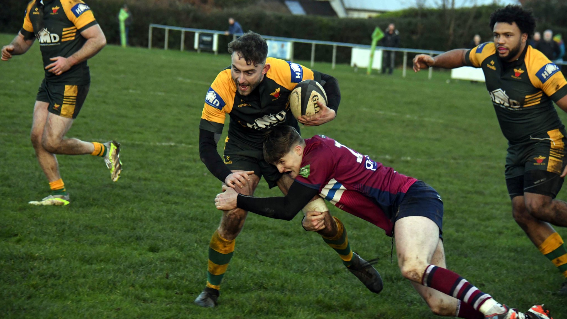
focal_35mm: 177
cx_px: 283
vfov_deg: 6.9
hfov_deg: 12.2
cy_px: 129
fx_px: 2661
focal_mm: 112
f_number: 5.6
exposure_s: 1/500
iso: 3200
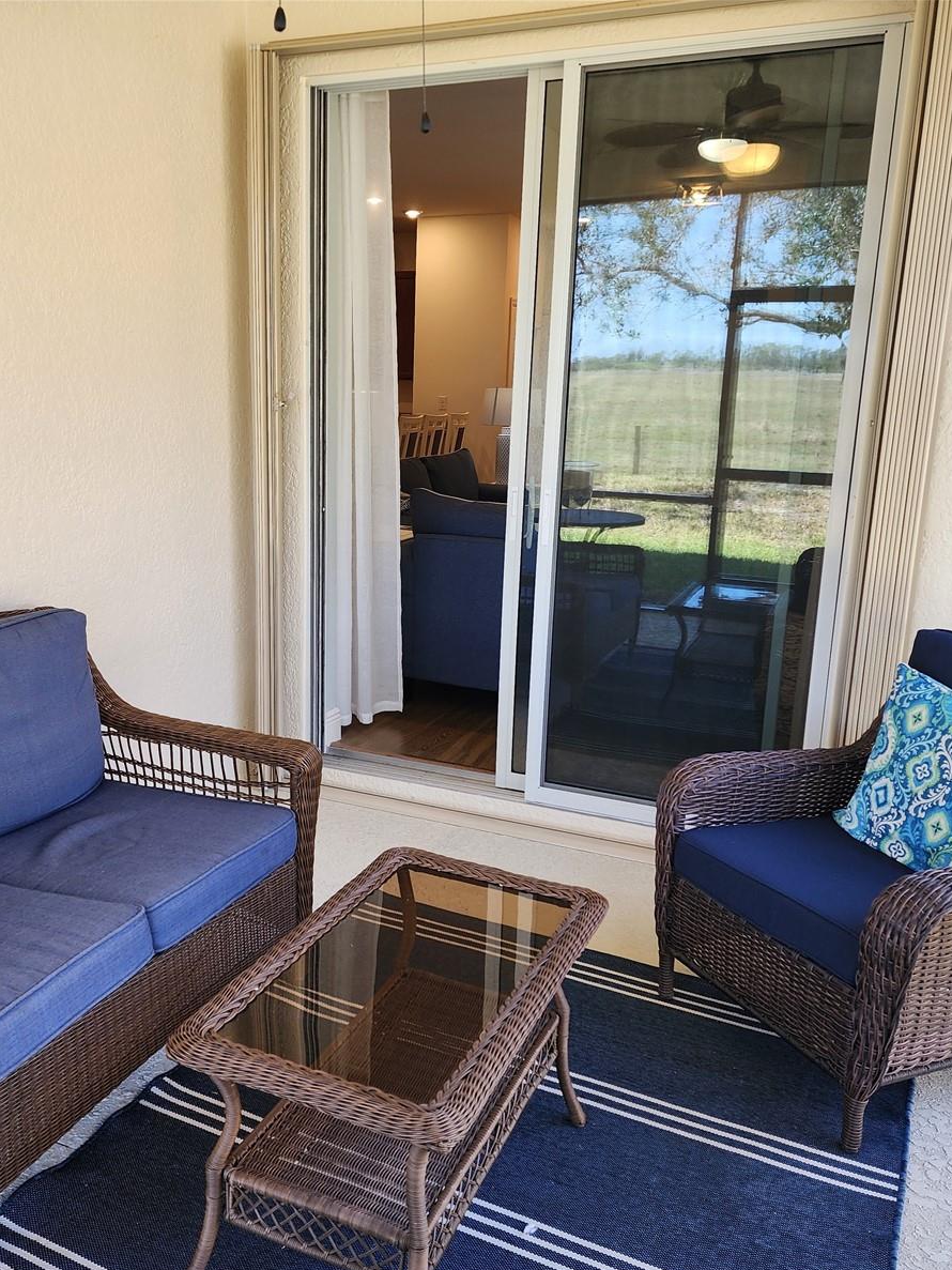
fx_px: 1137
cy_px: 641
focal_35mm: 31
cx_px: 393
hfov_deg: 45.2
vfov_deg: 58.4
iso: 80
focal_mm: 6.4
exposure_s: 1/120
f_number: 1.8
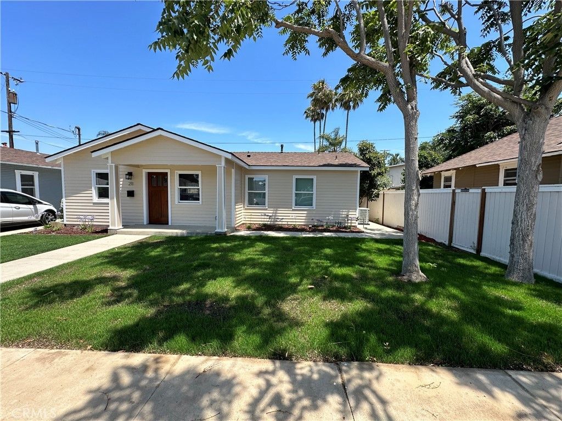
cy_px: 210
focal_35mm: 14
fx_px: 227
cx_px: 281
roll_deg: -1.0
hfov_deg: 102.1
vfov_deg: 85.7
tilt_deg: -4.4
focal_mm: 2.22
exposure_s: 1/910
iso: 40
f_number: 2.2
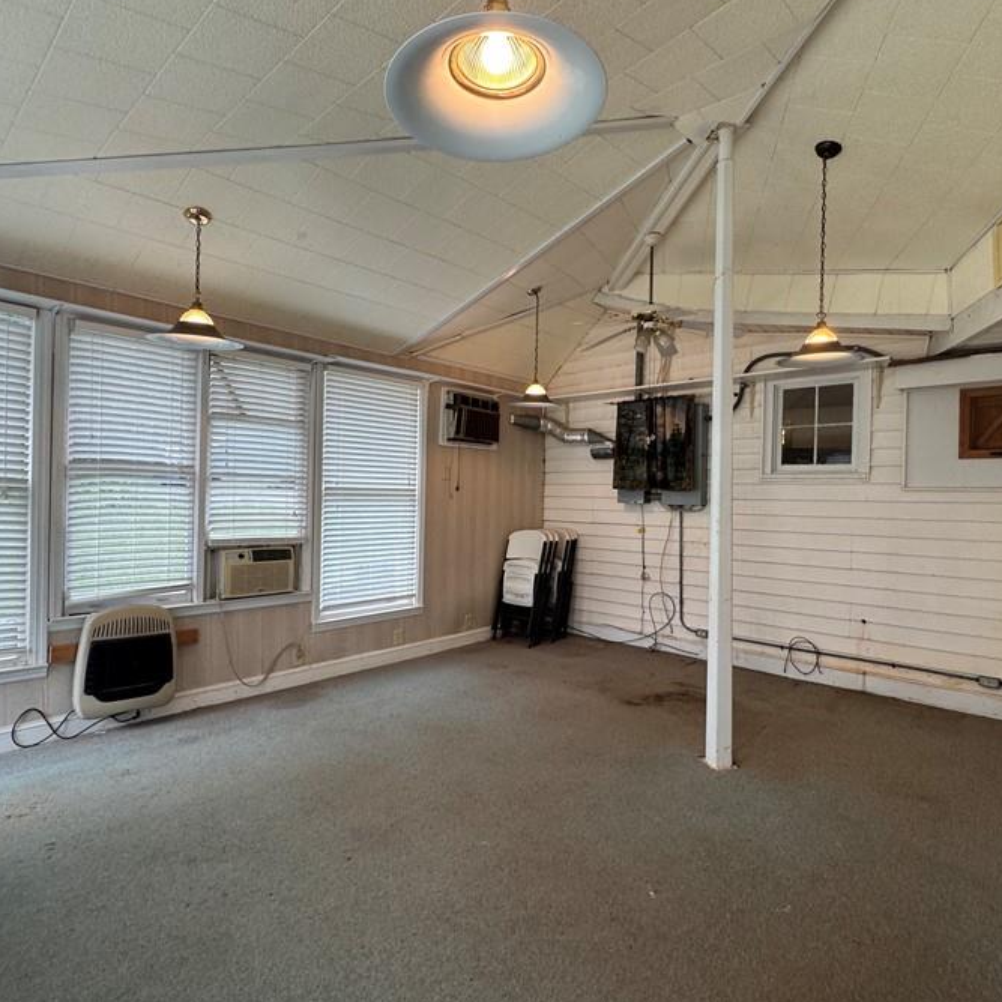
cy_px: 505
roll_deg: -0.5
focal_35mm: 19
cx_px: 514
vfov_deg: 77.7
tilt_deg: -0.5
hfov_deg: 77.7
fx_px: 622
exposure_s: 1/120
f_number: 2.2
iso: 80
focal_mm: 2.22
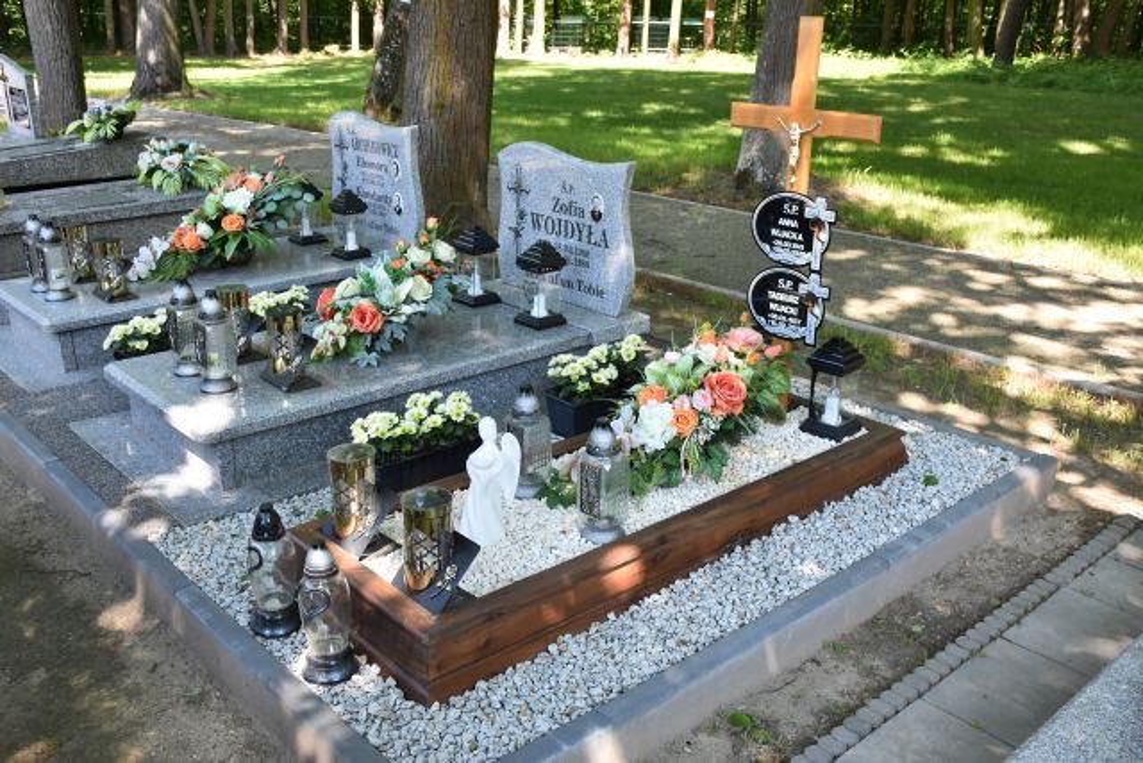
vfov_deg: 40.0
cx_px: 572
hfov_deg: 57.2
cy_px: 382
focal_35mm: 33
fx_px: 1048
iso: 800
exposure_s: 1/250
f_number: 8
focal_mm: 22
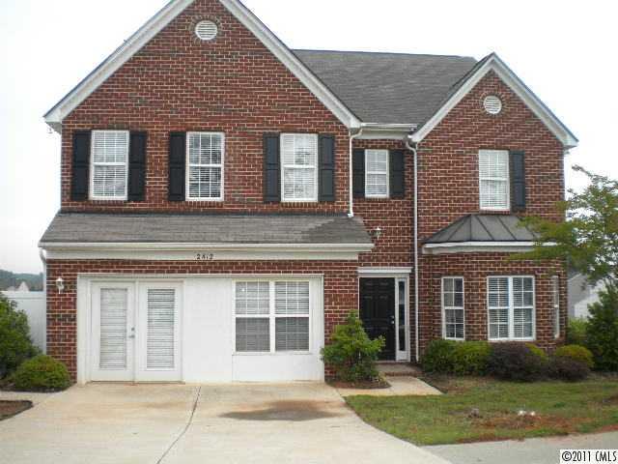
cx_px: 309
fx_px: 625
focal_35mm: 35
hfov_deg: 52.6
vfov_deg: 40.7
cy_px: 232
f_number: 4.6
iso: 113
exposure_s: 1/171
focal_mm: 6.3
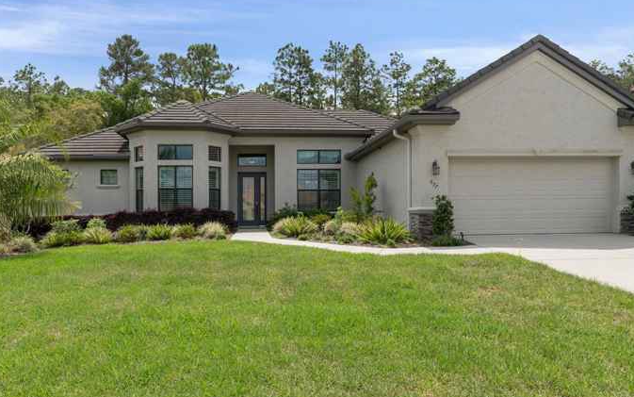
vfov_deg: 51.8
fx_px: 408
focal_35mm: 24
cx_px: 282
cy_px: 210
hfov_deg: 75.4
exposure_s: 1/250
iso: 250
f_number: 8
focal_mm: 13
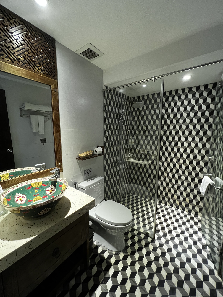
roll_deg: +0.1
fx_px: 112
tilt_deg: -8.2
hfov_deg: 89.9
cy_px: 148
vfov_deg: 106.2
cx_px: 112
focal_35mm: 13
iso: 640
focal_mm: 1.57
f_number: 1.8
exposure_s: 1/60
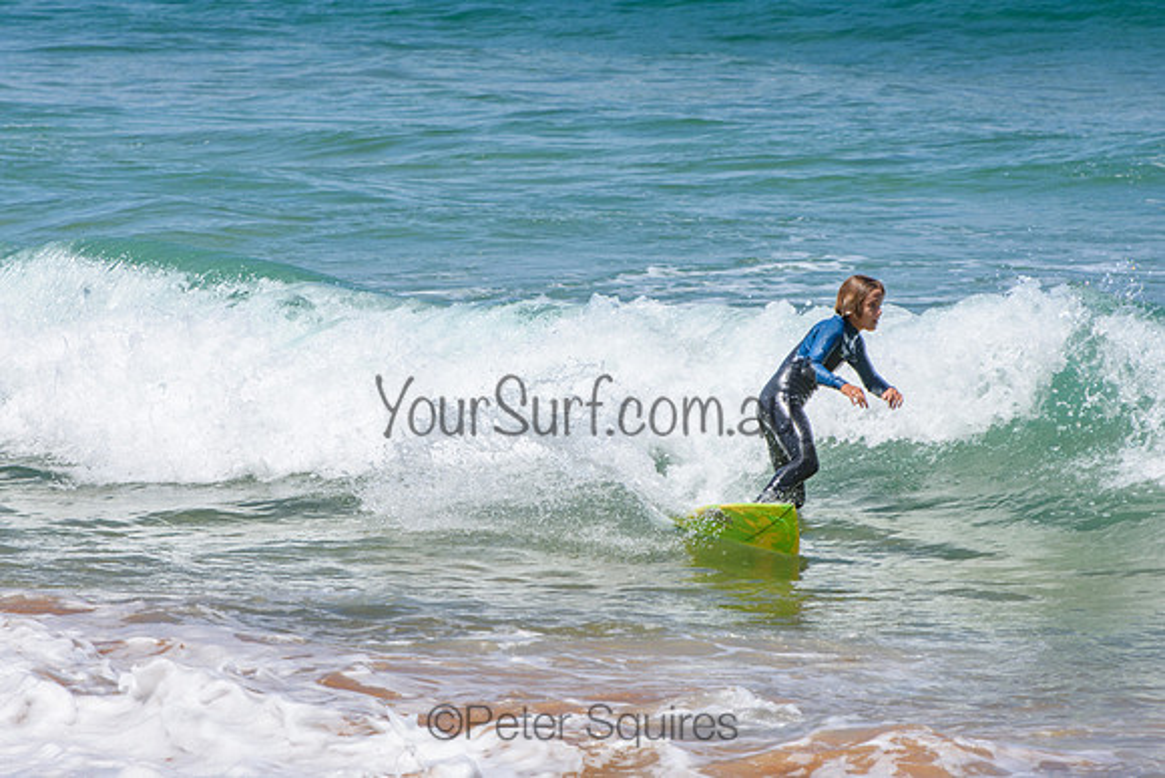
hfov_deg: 6.9
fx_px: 9710
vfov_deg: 4.6
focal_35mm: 300
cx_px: 582
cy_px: 389
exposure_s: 1/2000
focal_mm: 200
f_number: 5.6
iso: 250
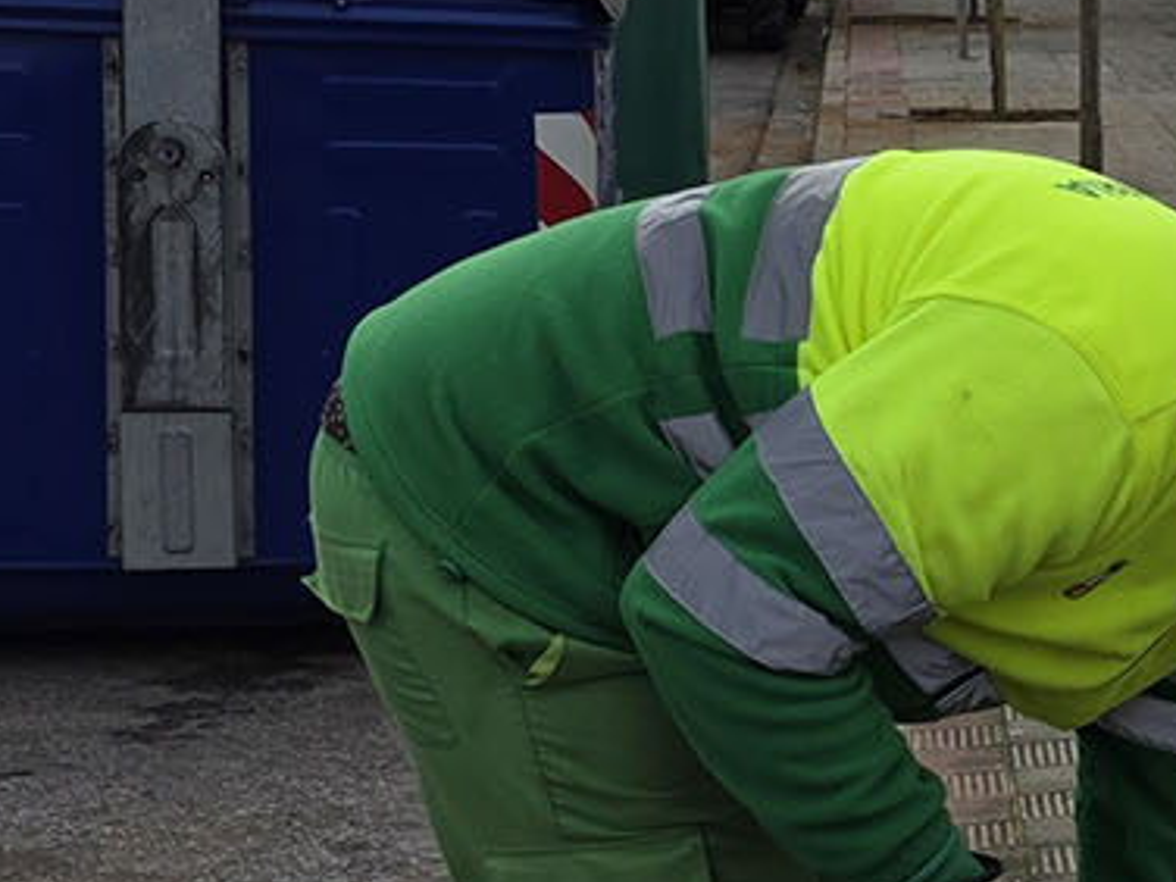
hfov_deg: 16.6
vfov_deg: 15.1
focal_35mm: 98
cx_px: 2124
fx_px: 3329
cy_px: 375
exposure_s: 1/7944
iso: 80
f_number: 1.7
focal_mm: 6.3
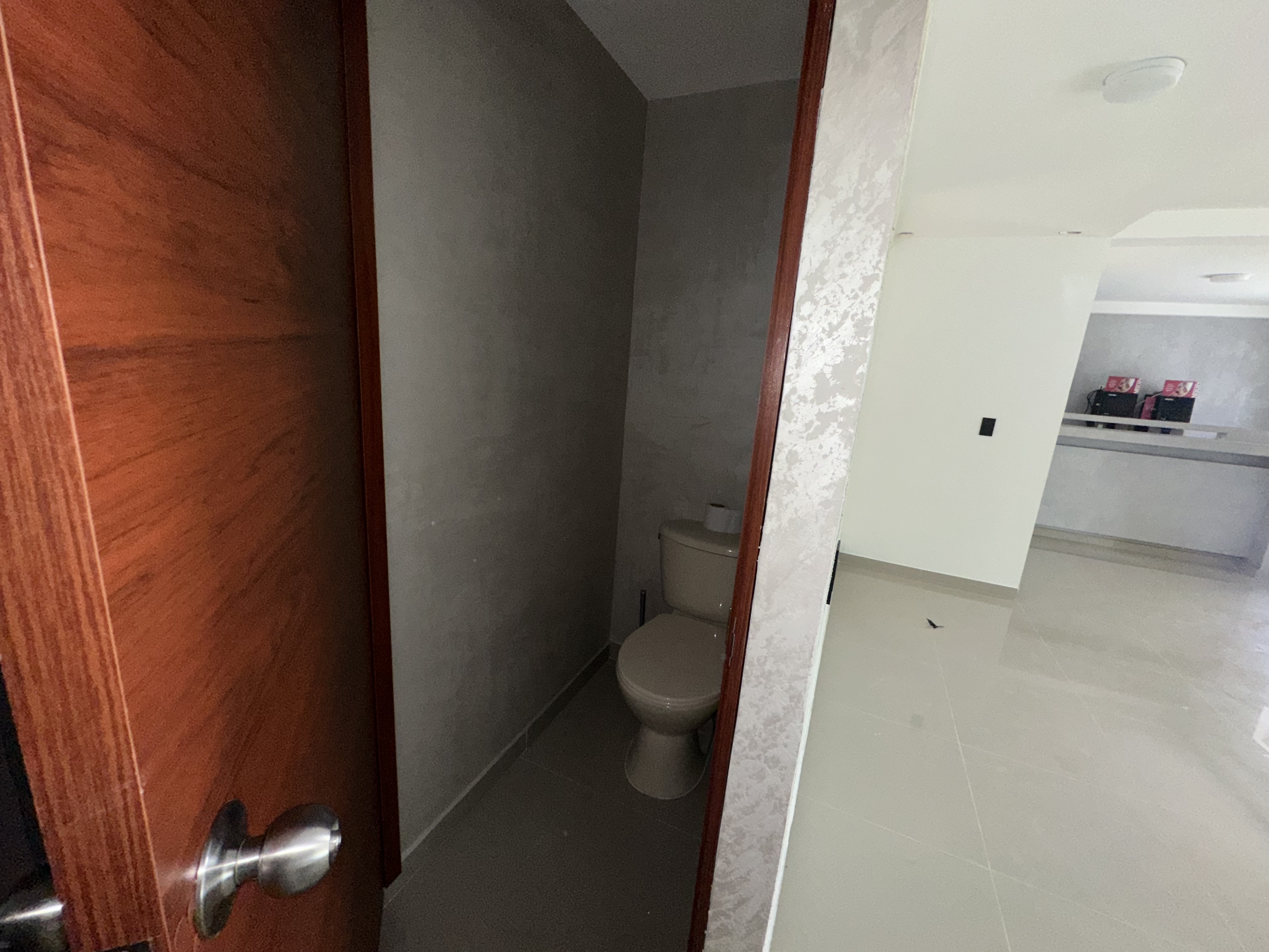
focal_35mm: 14
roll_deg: -5.1
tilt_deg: -14.5
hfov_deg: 102.1
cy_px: 476
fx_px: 513
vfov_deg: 85.7
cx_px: 634
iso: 80
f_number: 2.2
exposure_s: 1/122
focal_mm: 2.22
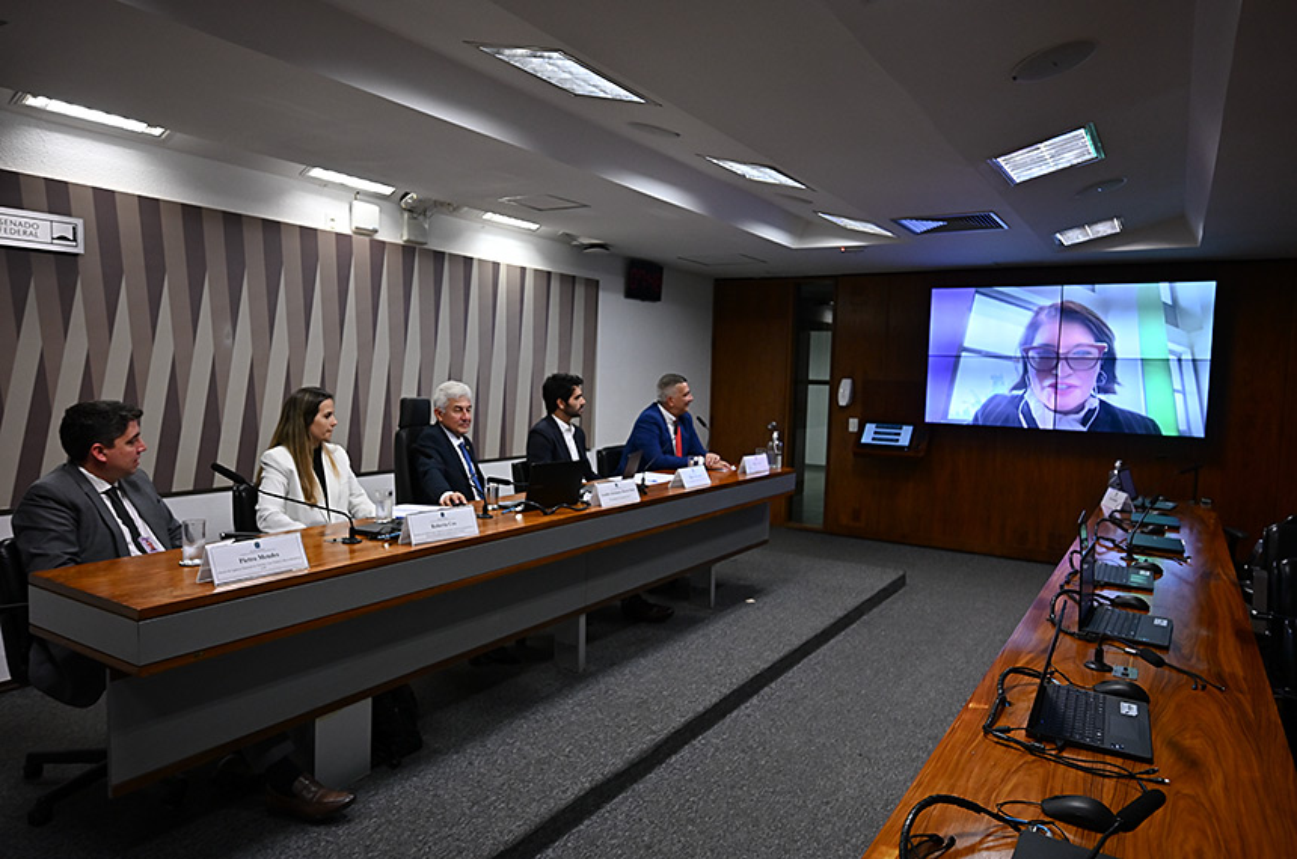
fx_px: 773
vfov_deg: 58.1
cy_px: 430
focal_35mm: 22
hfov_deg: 80.0
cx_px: 648
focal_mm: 21.5
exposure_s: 1/250
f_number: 4
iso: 1250
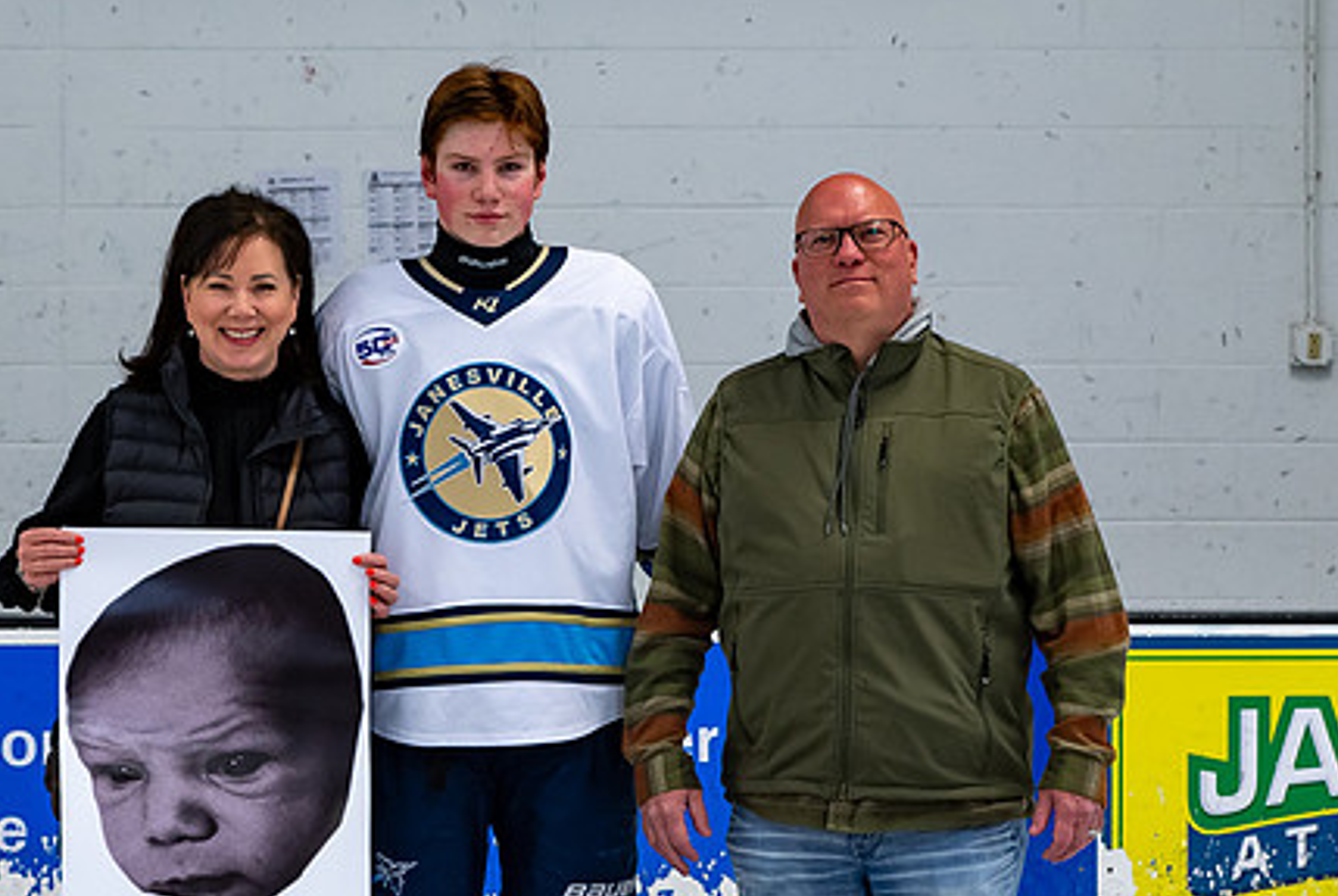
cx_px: 495
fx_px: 4836
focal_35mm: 130
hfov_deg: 15.7
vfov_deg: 10.6
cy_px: 595
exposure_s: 1/250
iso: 500
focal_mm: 52
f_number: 4.5
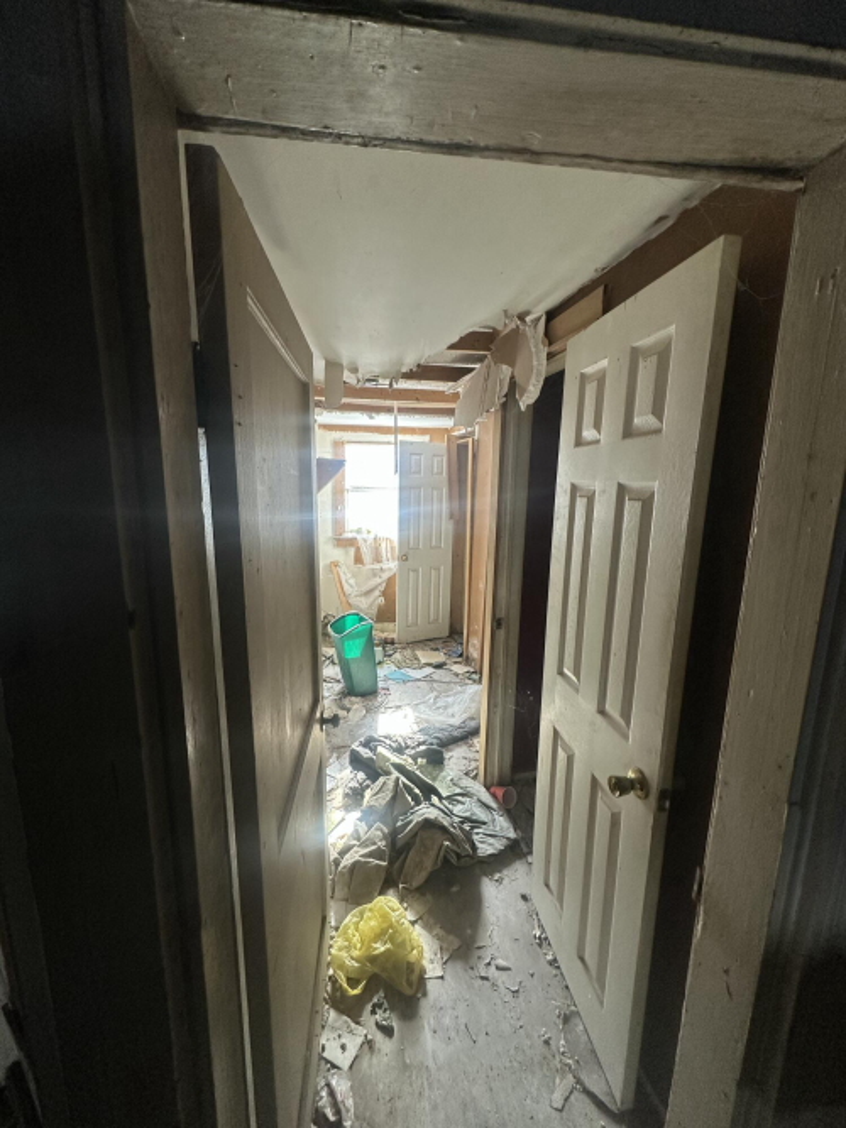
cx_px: 423
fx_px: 456
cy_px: 564
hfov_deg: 85.7
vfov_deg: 102.1
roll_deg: -1.2
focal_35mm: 14
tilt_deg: -7.7
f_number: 2.2
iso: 160
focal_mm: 2.22
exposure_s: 1/99
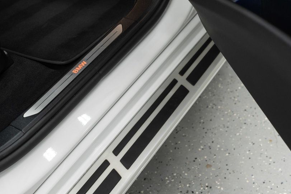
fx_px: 428
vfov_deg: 25.5
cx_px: 121
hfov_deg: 37.4
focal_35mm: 53
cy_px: 100
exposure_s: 1/50
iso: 500
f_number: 3.2
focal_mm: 28
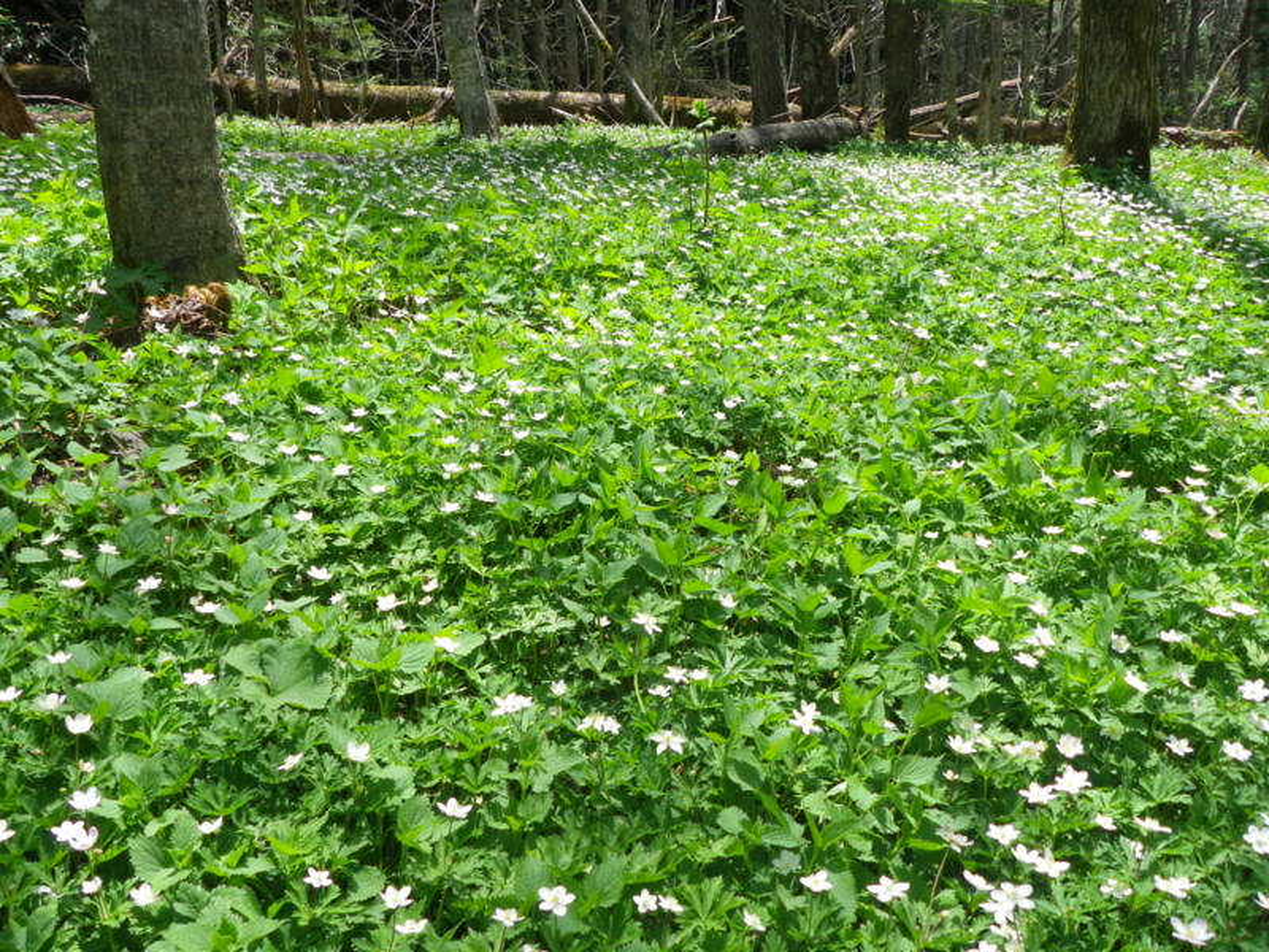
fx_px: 1283
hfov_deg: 52.6
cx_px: 634
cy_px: 476
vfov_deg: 40.7
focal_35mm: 35
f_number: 3.8
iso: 64
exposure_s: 1/250
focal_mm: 6.2
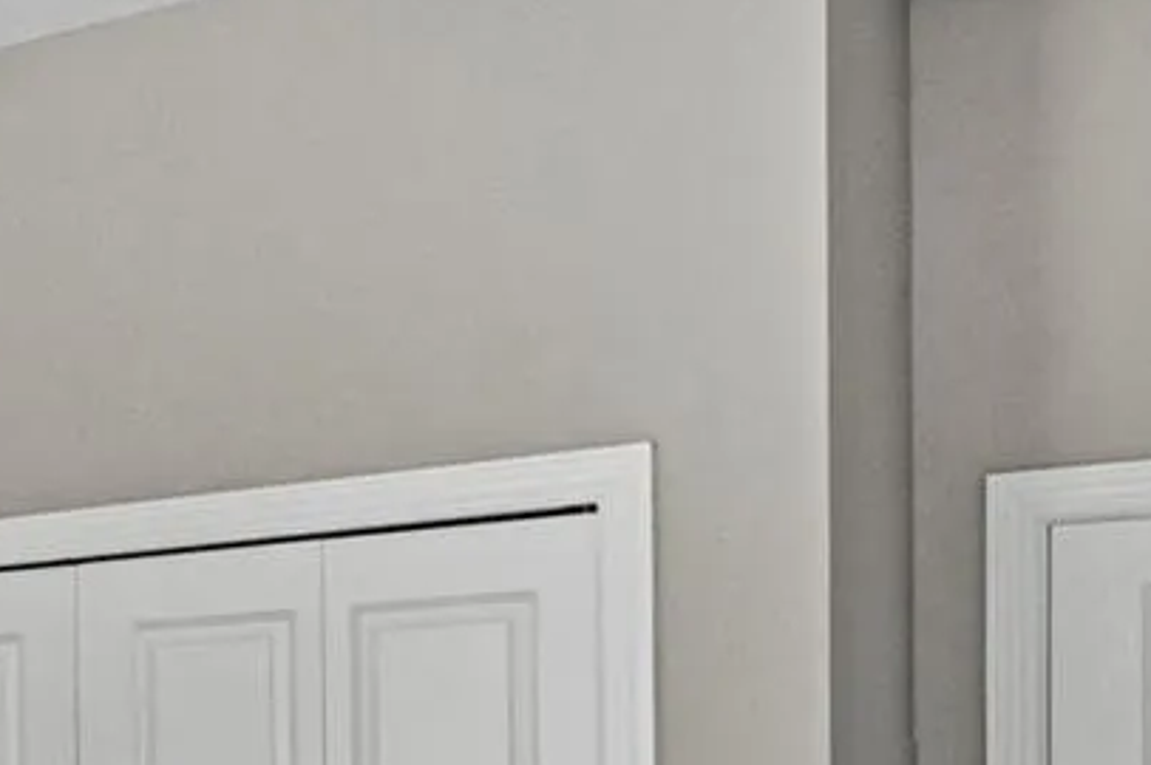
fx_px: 2075
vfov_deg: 19.0
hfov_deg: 25.4
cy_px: 1053
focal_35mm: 65
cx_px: -451
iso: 320
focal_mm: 11
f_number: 16
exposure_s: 1/6
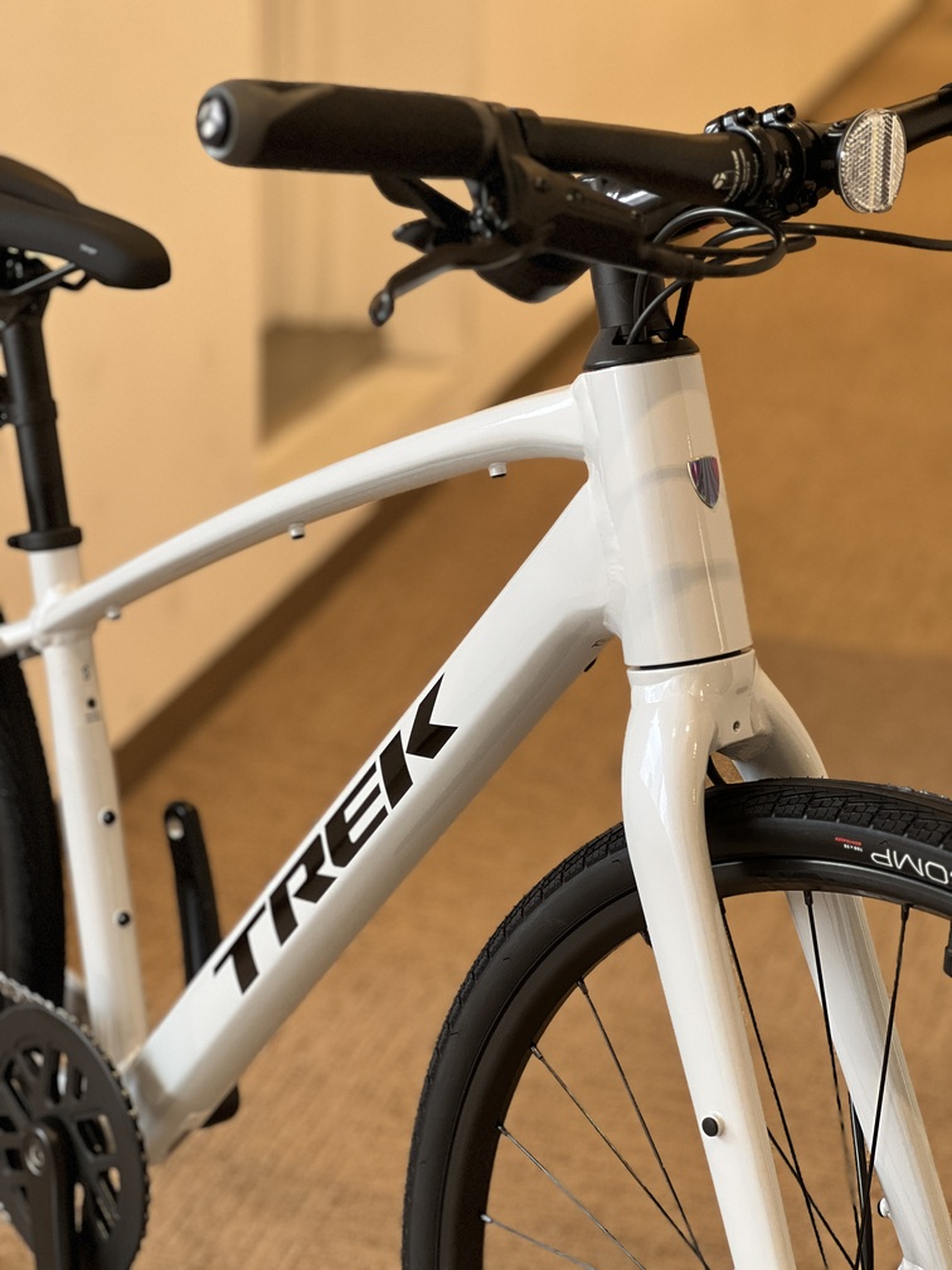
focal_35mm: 77
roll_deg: -0.5
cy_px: 635
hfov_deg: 19.1
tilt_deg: -19.4
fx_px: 2824
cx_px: 476
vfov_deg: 25.3
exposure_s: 1/100
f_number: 2.8
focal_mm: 9
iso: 250
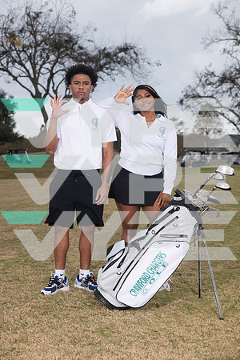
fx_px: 700
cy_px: 180
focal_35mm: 70
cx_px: 120
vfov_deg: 28.8
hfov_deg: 19.5
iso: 100
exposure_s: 1/320
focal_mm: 70
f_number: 6.3
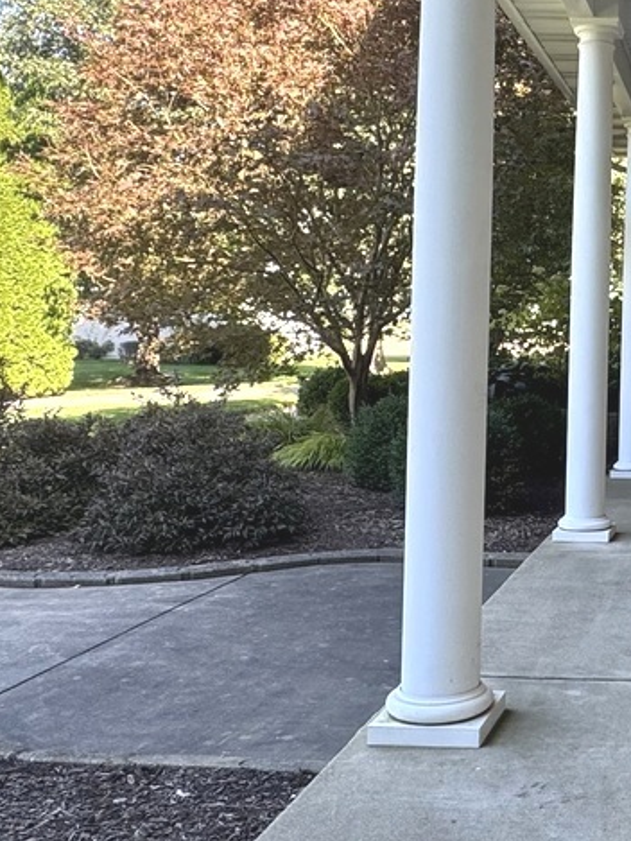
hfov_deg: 29.5
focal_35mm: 43
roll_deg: -1.4
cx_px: 733
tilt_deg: +0.0
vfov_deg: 43.6
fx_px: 1045
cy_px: 325
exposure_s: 1/99
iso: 50
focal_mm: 2.22
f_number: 2.2
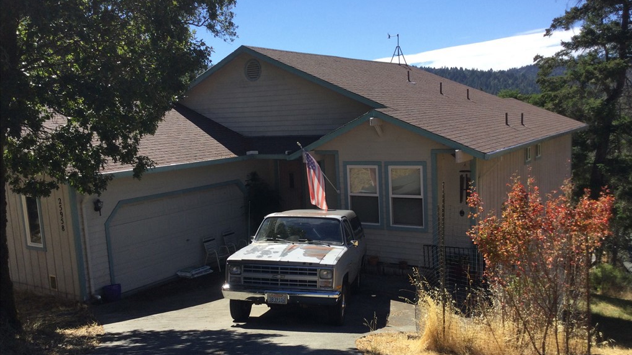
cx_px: 317
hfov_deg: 58.0
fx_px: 570
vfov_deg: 34.6
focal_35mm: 34
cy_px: 205
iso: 25
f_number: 2.4
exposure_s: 1/926
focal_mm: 3.3
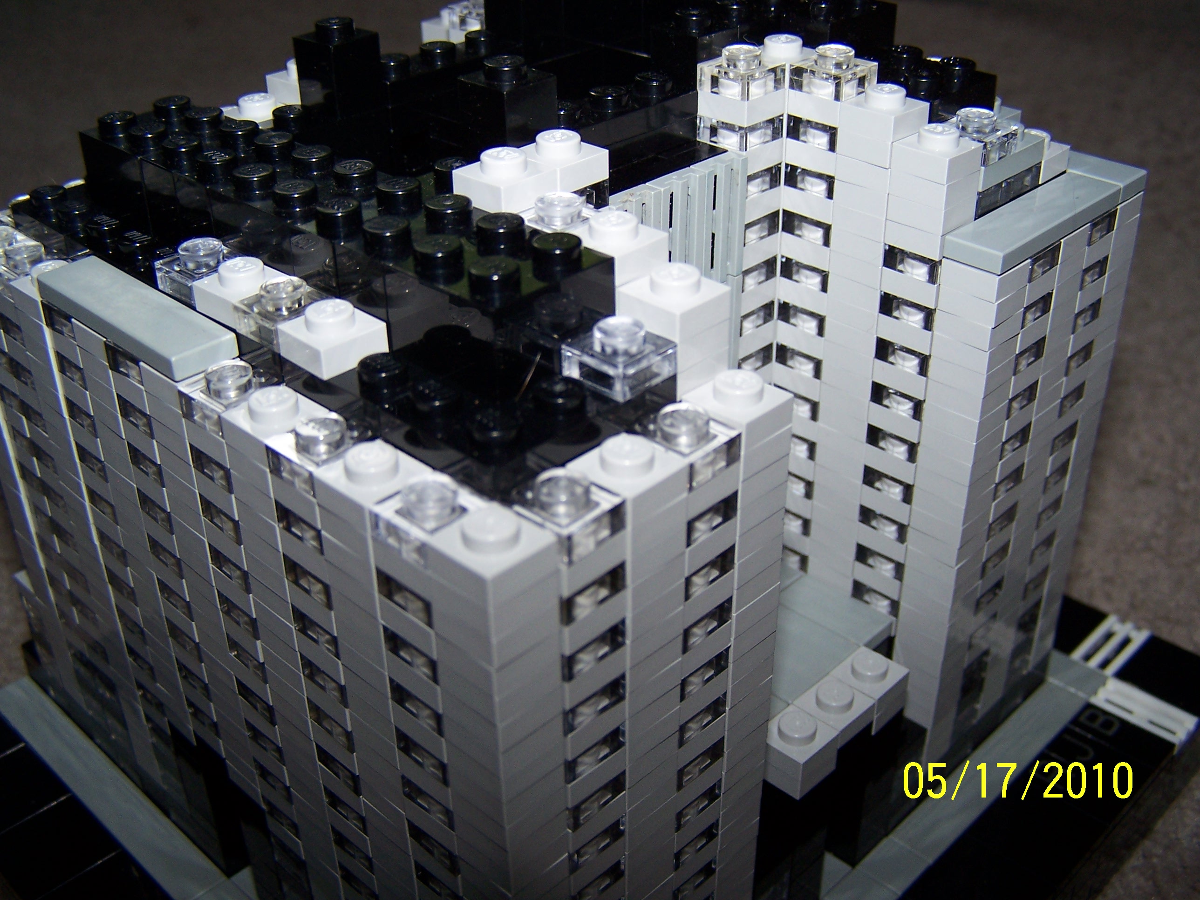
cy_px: 450
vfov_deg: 37.7
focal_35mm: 38
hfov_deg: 49.0
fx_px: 1317
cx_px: 600
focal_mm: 6.3
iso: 80
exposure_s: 1/60
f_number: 2.8
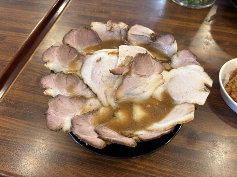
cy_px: 88
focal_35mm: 26
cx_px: 118
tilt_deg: -55.4
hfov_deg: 67.3
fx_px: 178
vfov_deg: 53.0
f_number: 1.6
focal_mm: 5.96
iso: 125
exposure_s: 1/60
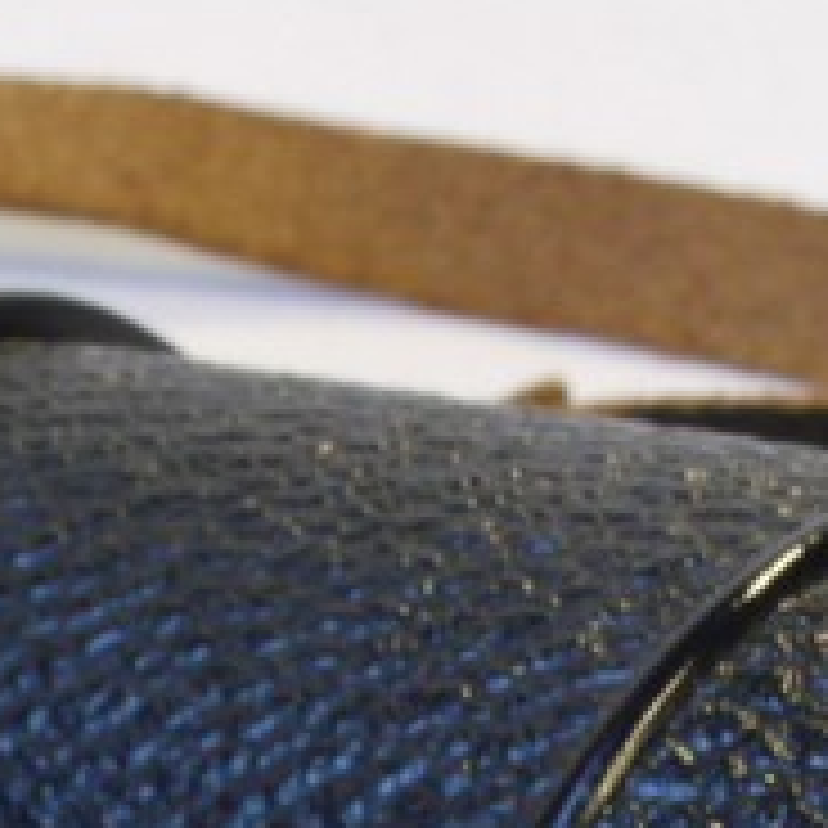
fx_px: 9363
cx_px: -122
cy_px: 1246
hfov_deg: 5.0
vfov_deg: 5.0
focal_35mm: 346
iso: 400
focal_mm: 30
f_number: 13
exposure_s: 1/8
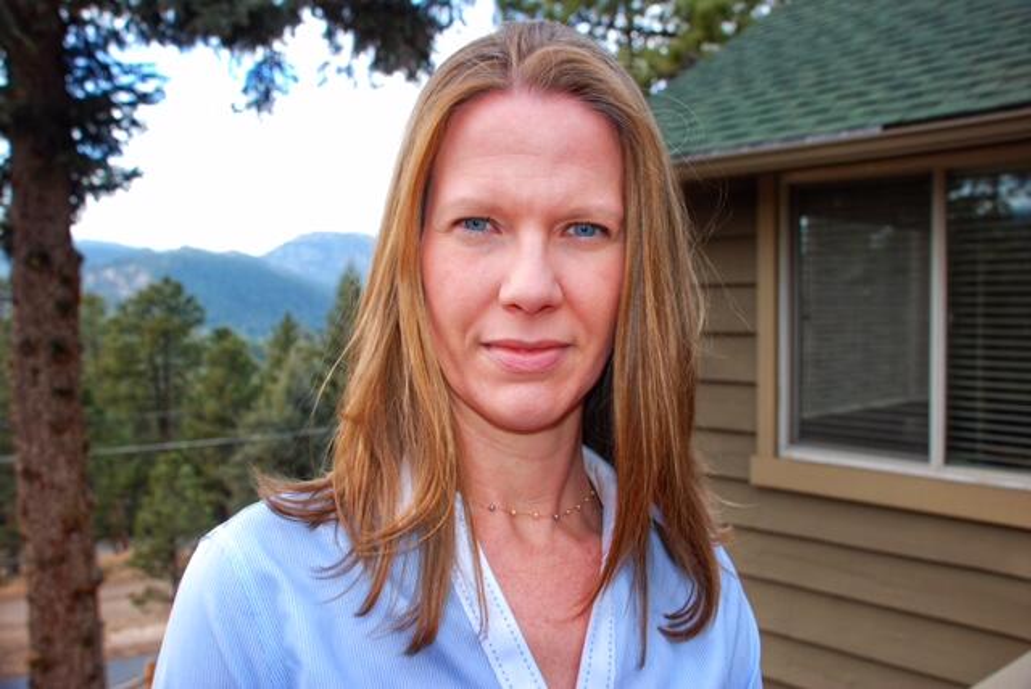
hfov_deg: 57.2
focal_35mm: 33
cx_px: 516
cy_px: 344
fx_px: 946
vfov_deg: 40.0
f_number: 5
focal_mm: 22
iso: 250
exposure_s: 1/200
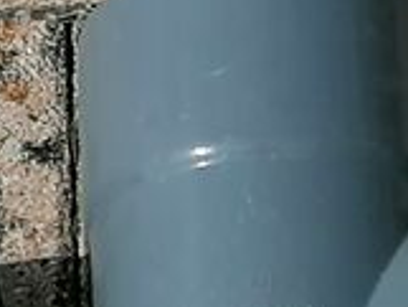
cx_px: 403
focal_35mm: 298
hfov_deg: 6.6
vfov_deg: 5.0
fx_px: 3515
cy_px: 282
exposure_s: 1/3344
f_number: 1.8
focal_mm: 4.75
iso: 50
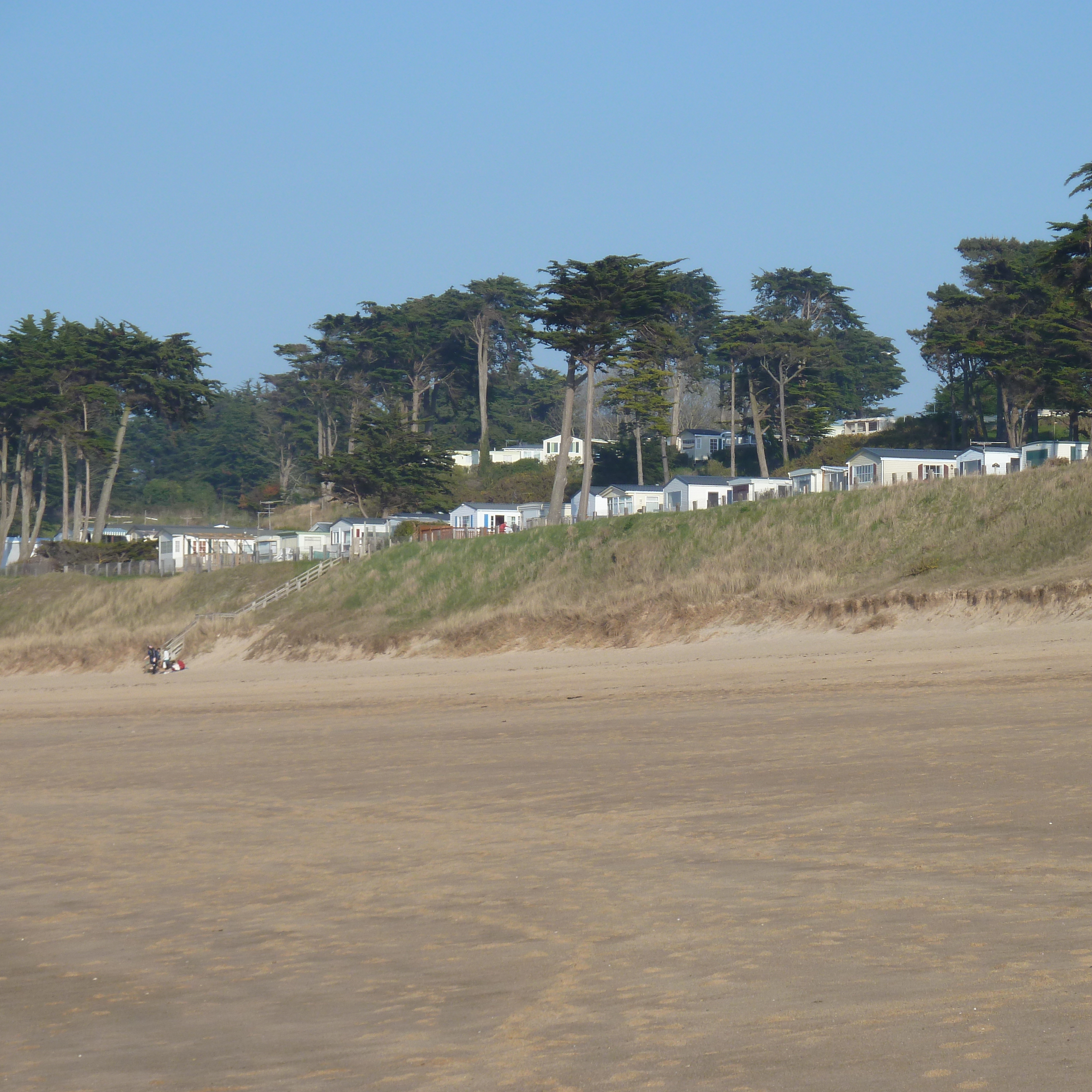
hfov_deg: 12.4
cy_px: 548
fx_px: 5032
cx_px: 699
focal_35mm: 141
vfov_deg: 12.4
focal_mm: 19.5
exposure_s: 1/500
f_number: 4.4
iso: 80
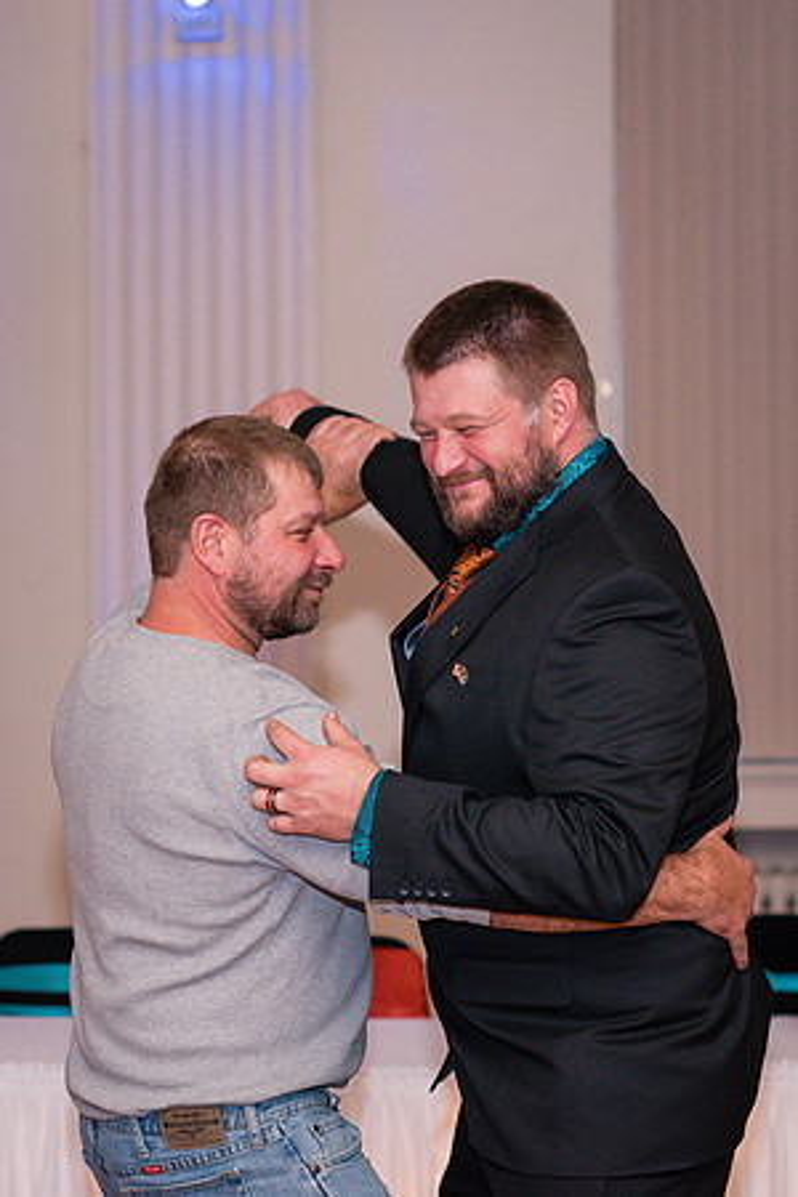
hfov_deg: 10.8
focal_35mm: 127
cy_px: 598
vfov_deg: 16.1
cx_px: 524
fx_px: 4236
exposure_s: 1/125
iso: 640
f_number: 3.2
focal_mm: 85
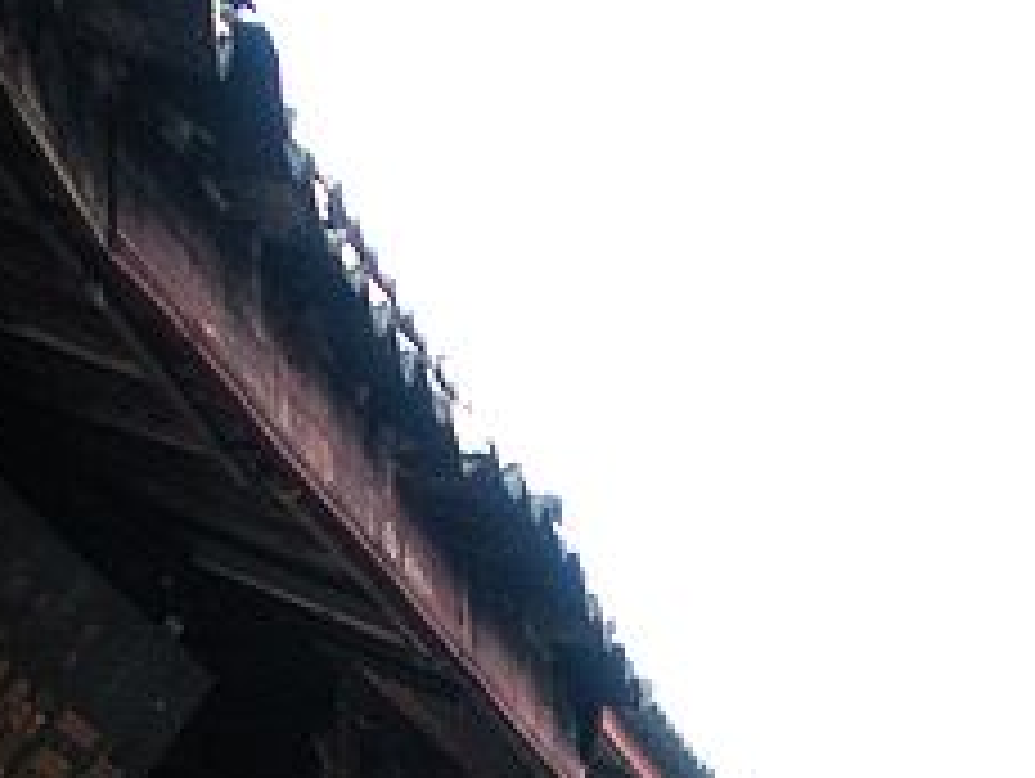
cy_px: 1525
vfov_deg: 8.8
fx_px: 4789
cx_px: 904
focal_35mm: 160
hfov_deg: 12.3
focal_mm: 6.3
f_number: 3.5
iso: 168
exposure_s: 1/59.8
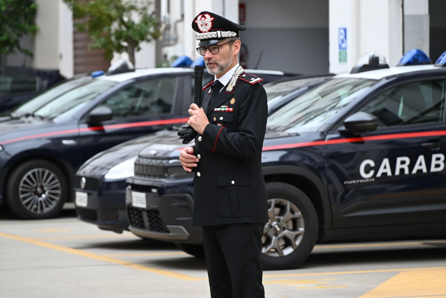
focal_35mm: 217
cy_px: 138
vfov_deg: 6.3
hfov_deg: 9.5
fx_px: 2689
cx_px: 206
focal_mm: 200
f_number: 6.3
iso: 450
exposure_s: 1/250
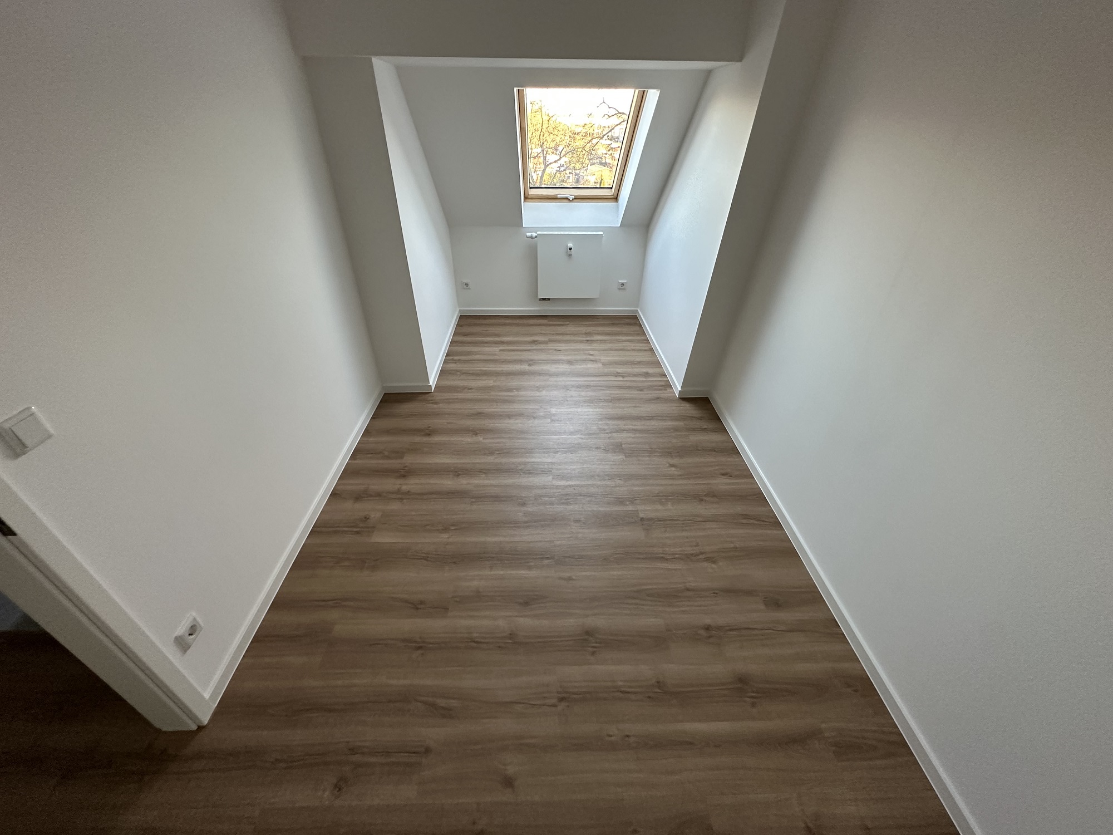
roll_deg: -0.1
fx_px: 450
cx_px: 556
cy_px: 418
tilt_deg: -33.5
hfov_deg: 102.1
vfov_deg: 85.7
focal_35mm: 14
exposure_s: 1/84
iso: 320
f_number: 2.2
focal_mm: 2.22
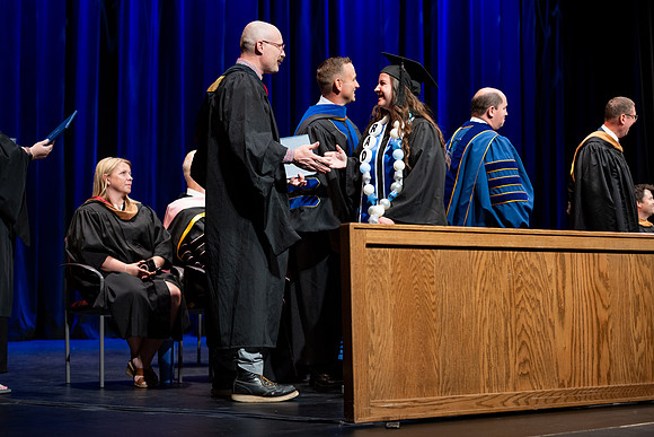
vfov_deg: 19.5
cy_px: 218
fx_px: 1272
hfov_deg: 28.8
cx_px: 327
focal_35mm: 70
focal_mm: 70
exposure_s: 1/250
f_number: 2.8
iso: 640
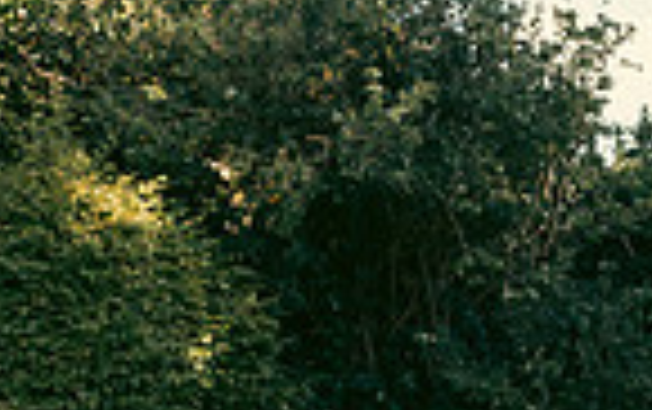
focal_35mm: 98
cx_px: 1106
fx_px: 1743
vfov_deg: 13.1
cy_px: 466
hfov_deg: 17.8
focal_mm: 24
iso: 250
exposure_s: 1/160
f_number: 6.3
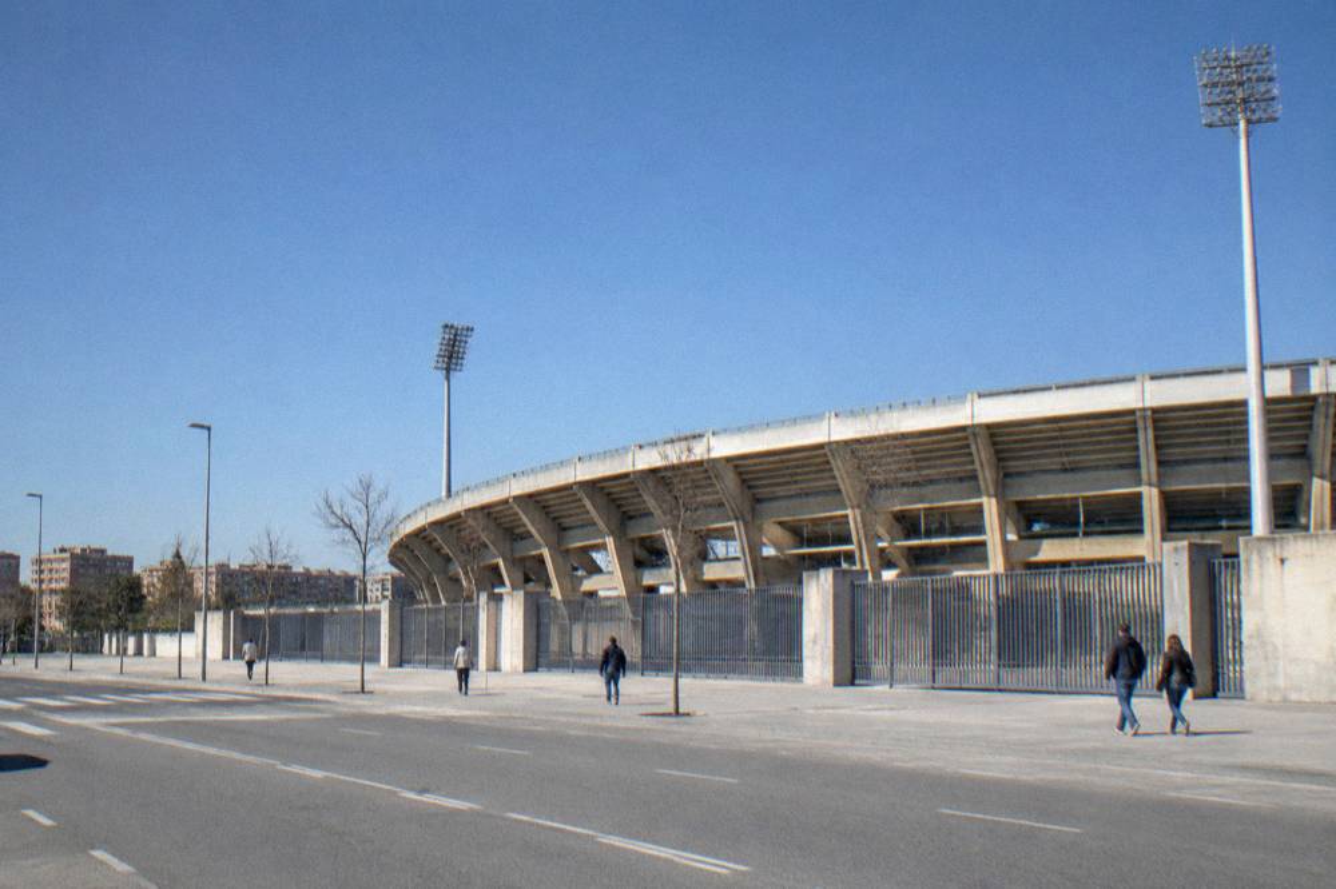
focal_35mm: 40
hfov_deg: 48.5
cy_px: 444
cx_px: 668
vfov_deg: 33.4
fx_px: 1484
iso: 100
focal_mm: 40
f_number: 11
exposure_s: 1/125
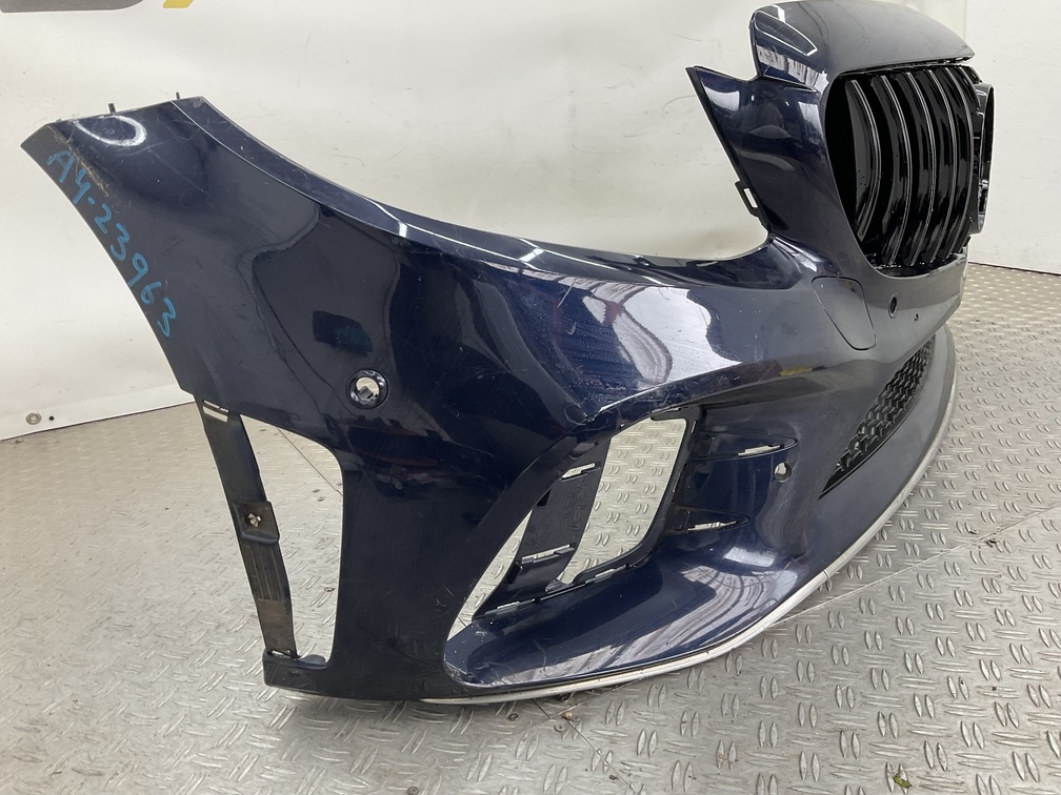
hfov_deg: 61.7
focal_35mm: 29
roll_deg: +2.4
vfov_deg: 48.2
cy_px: 398
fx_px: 889
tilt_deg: -19.2
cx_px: 530
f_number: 1.8
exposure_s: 1/120
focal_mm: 3
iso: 40
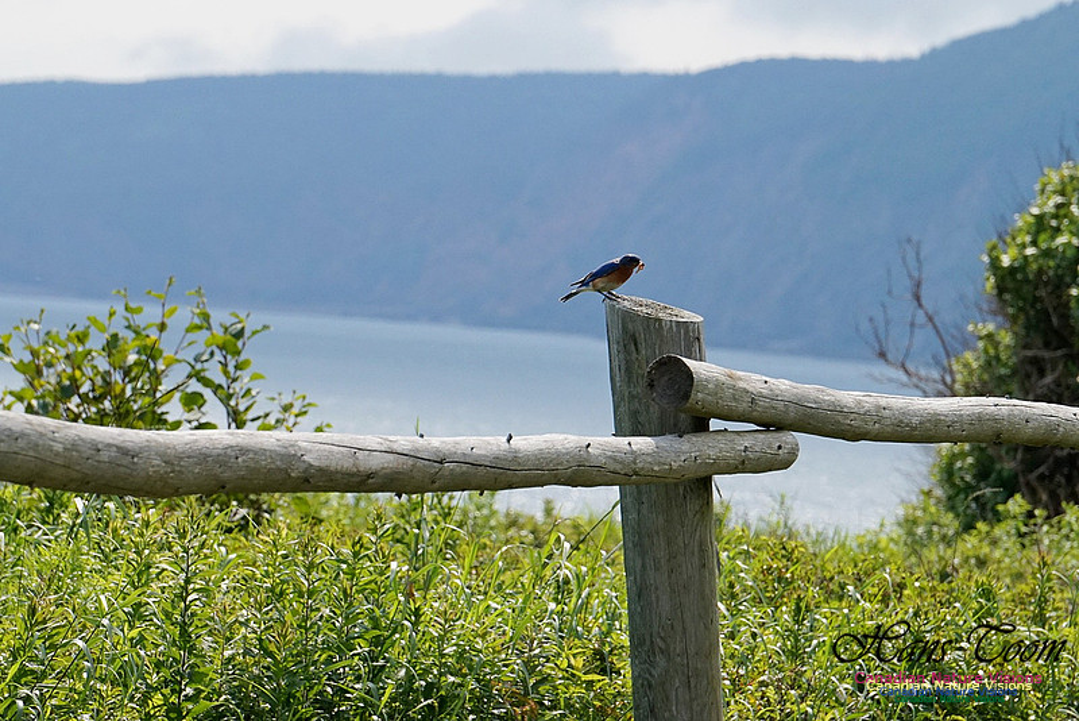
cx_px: 540
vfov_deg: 4.4
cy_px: 360
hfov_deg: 6.5
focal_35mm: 315
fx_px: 9444
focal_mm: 210
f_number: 13
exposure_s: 1/1000
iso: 800
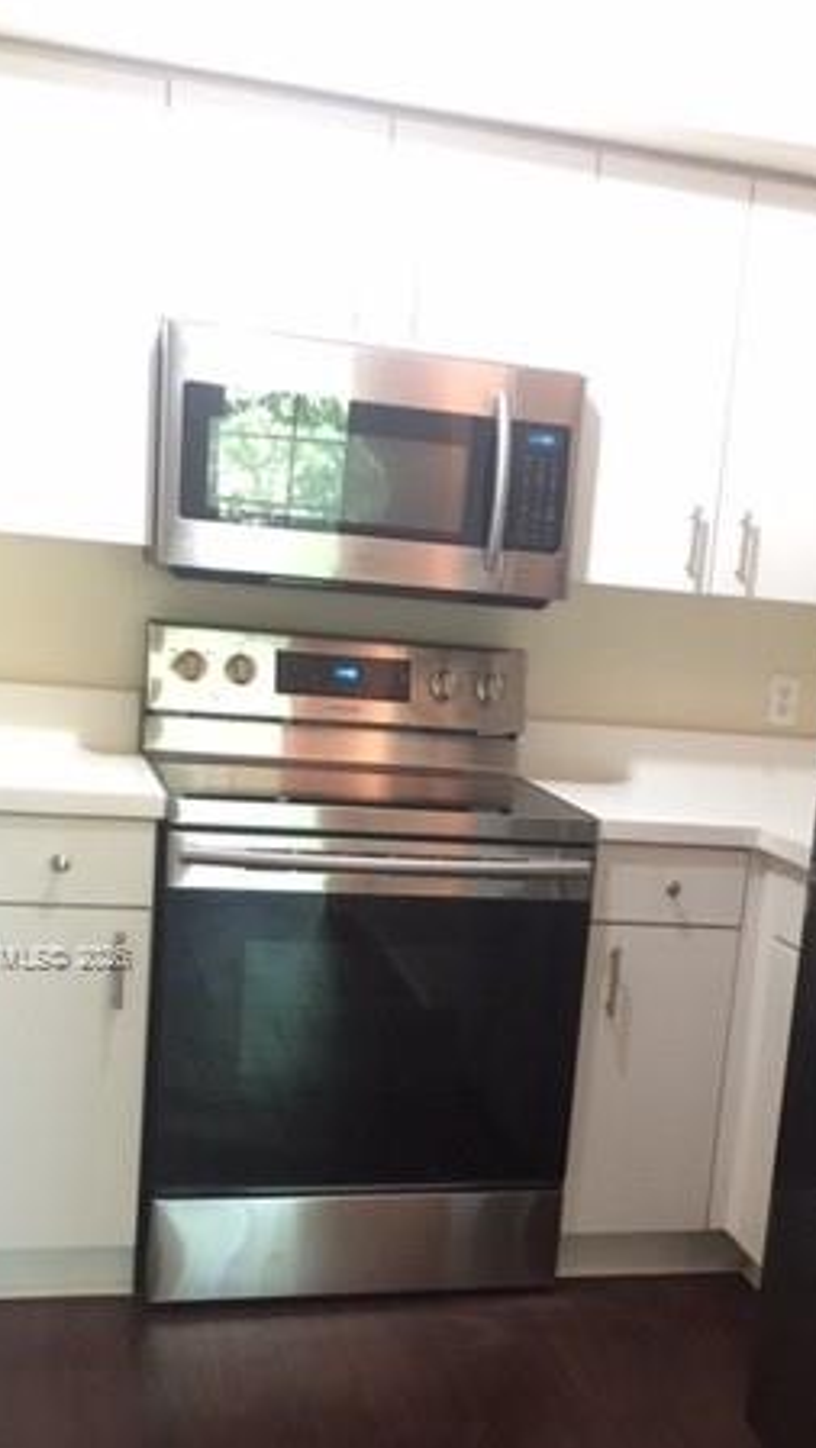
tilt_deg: -13.8
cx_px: 581
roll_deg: -3.3
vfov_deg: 44.8
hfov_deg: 26.3
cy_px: 958
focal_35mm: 45
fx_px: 1729
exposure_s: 1/10
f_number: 2.2
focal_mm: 4.15
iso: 125
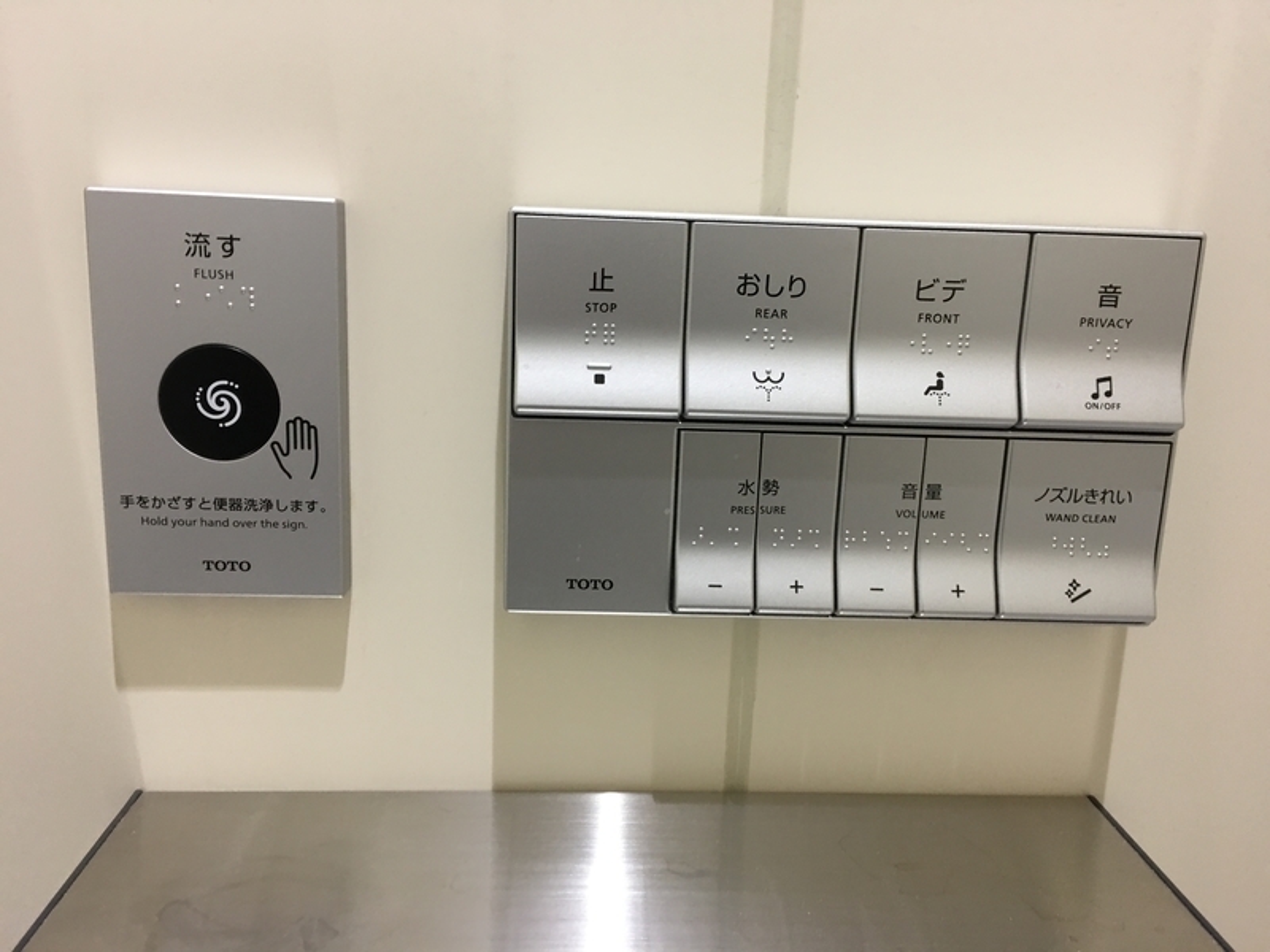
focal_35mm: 29
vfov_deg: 48.2
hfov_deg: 61.7
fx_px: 1064
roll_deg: -1.2
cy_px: 476
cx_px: 635
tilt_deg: -14.2
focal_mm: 4.15
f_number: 2.2
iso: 50
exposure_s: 1/15
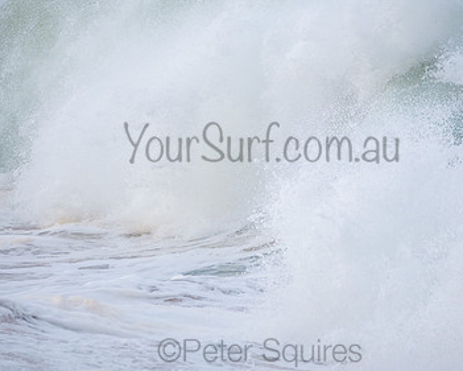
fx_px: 15941
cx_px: 260
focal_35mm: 1163
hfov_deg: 1.7
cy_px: 131
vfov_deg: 1.3
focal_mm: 500
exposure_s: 1/1000
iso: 200
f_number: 6.3
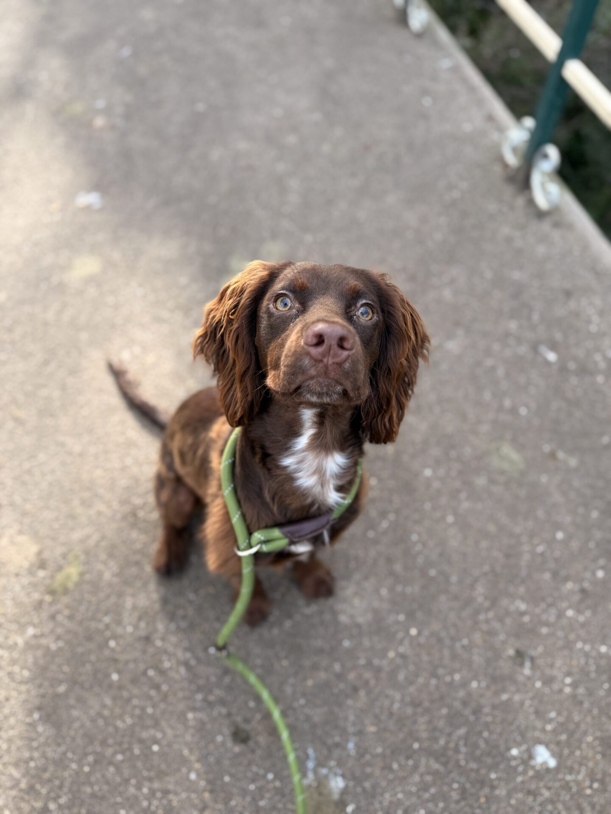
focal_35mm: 24
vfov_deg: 71.6
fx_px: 565
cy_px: 407
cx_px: 306
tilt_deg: -55.3
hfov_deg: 56.8
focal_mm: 6.76
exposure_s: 1/345
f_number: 1.78
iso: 80
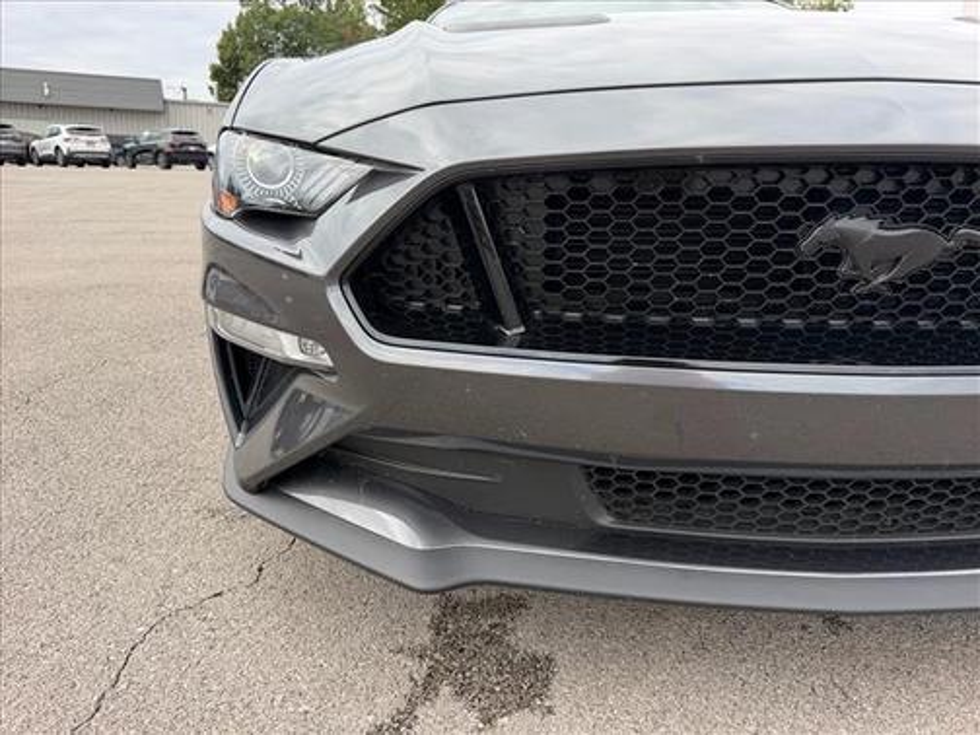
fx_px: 679
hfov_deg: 71.6
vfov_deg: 56.8
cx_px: 490
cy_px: 368
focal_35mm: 24
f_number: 1.78
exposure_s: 1/567
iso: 80
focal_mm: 6.76
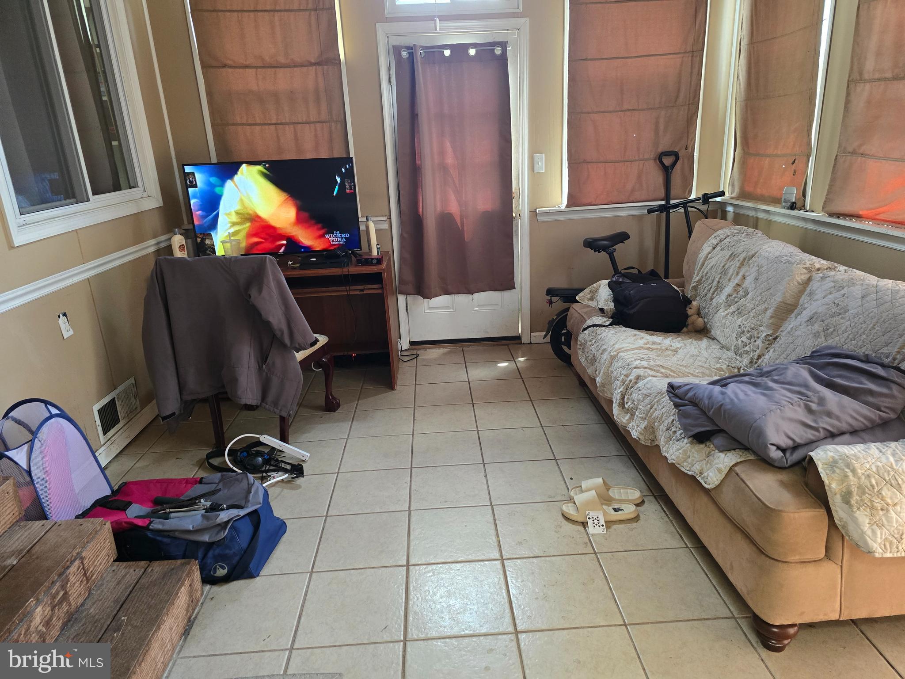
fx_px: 601
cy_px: 340
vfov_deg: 58.9
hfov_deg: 73.9
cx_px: 452
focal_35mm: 23
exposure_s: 1/120
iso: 800
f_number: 1.7
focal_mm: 6.3
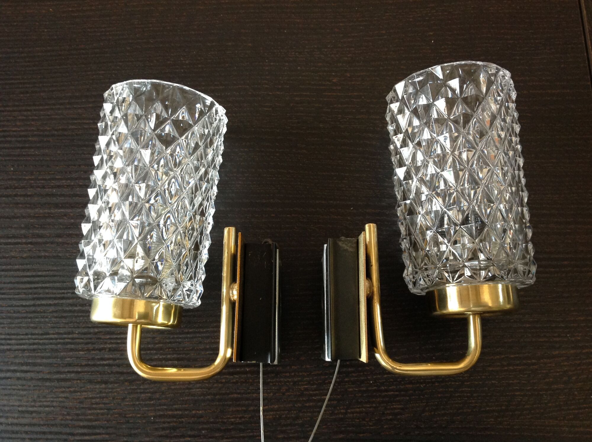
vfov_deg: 40.6
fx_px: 598
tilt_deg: -75.7
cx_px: 296
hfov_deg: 52.7
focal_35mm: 35
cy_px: 221
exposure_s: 1/15
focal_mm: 4.28
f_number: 2.4
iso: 160
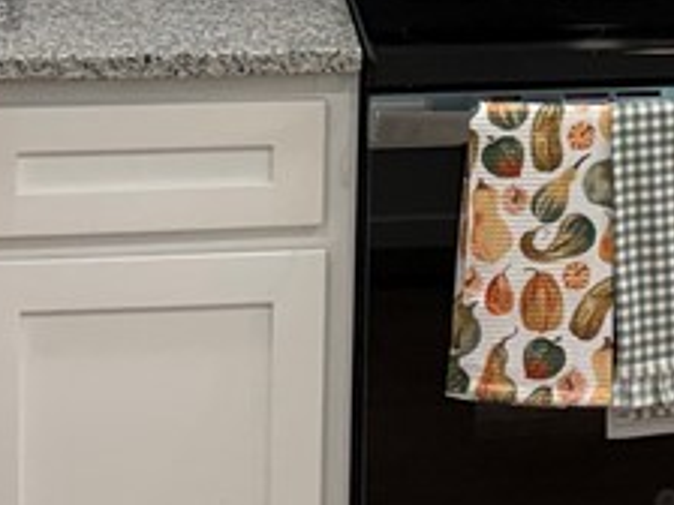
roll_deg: -1.8
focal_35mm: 119
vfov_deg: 12.0
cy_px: -213
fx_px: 2317
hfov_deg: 15.9
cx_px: 821
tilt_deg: -5.9
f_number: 1.6
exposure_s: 1/120
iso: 100
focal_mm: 5.96
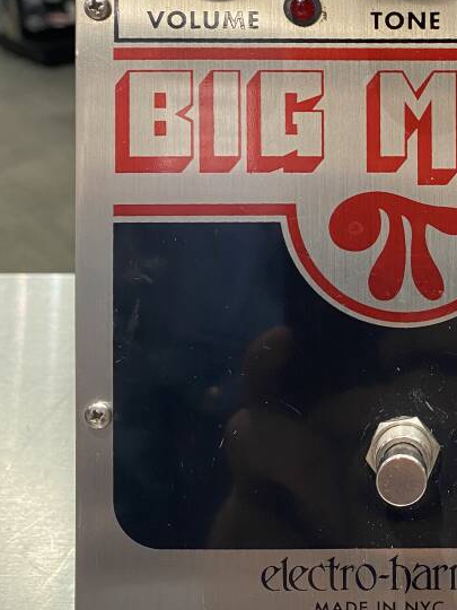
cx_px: 444
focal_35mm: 53
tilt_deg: -21.4
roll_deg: +3.1
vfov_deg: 35.9
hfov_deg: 26.2
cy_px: 220
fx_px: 933
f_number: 1.8
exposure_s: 1/60
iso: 100
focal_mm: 4.25
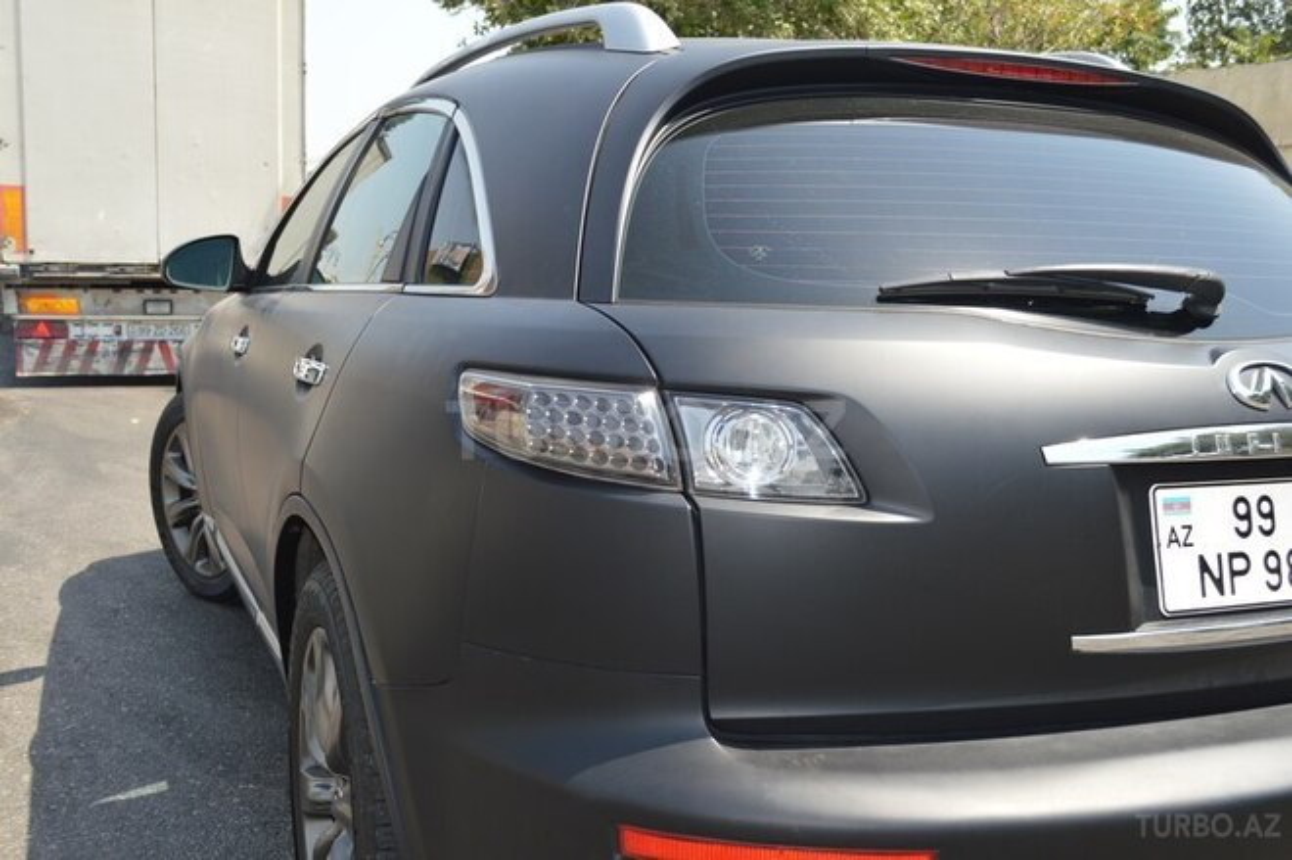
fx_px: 1291
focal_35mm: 36
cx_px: 646
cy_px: 430
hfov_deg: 53.2
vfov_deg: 36.8
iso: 100
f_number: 5.6
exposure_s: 1/200
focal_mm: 24
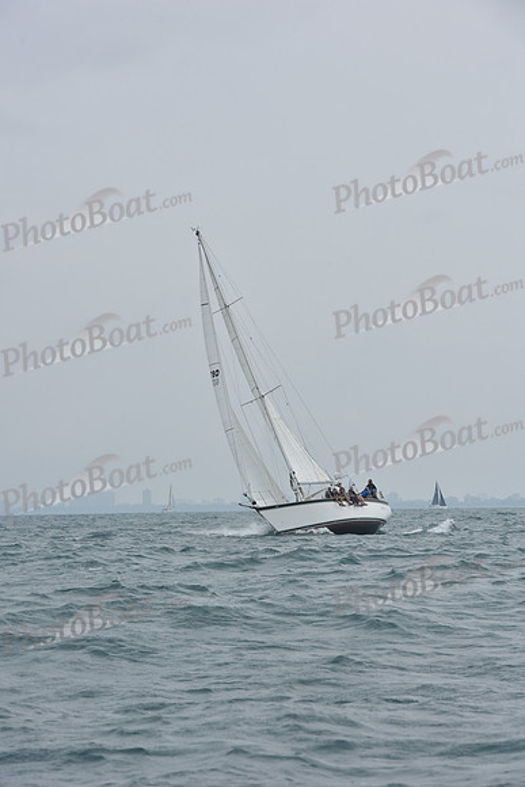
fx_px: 2667
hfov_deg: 11.2
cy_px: 394
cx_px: 262
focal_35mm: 122
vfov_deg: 16.8
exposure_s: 1/800
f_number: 10
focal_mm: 122
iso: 250
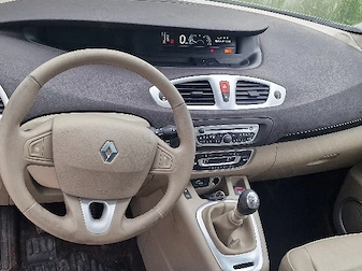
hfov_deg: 45.7
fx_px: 428
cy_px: 145
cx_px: 205
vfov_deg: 35.1
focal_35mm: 41
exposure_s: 1/182
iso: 125
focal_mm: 6.4
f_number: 1.8
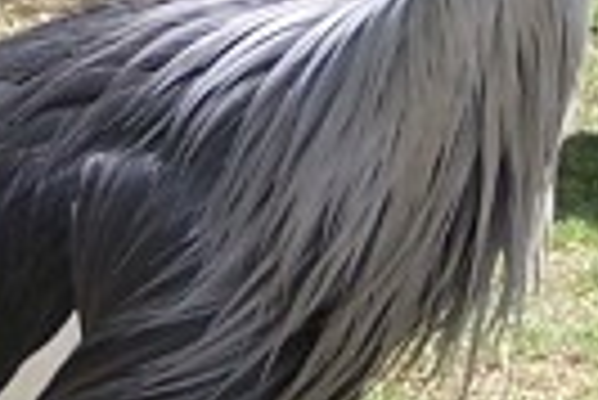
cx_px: 508
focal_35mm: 304
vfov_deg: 4.5
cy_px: -121
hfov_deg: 6.8
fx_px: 5055
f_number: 2.8
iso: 80
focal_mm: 6.3
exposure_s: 1/320
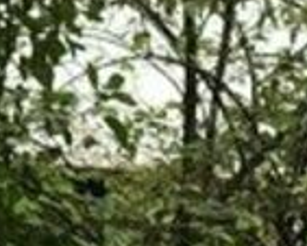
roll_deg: +0.7
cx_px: 529
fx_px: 3928
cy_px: 899
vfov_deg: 3.5
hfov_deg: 4.4
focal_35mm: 432
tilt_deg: -4.8
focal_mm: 6
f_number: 2.4
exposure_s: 1/60
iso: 25
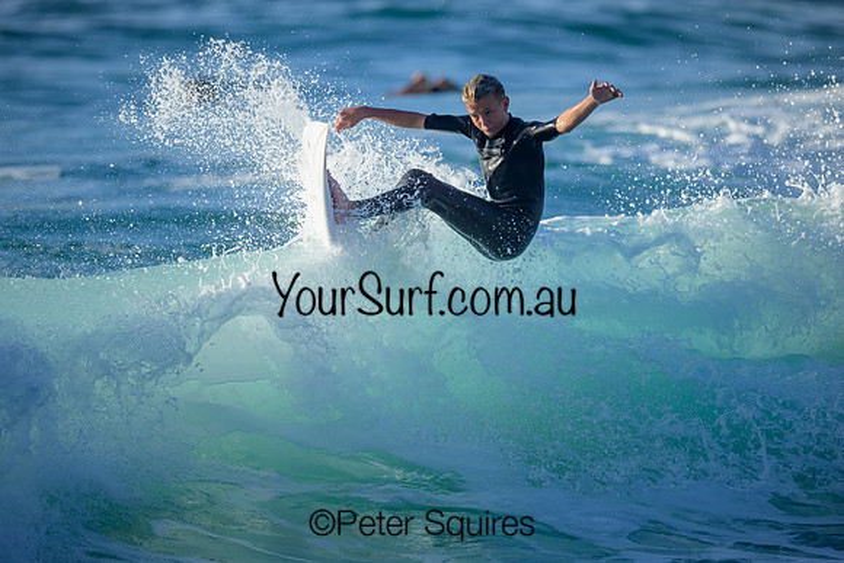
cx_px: 407
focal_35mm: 829
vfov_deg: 1.7
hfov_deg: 2.5
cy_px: 271
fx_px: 19442
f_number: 6.3
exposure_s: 1/2500
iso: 560
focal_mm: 800
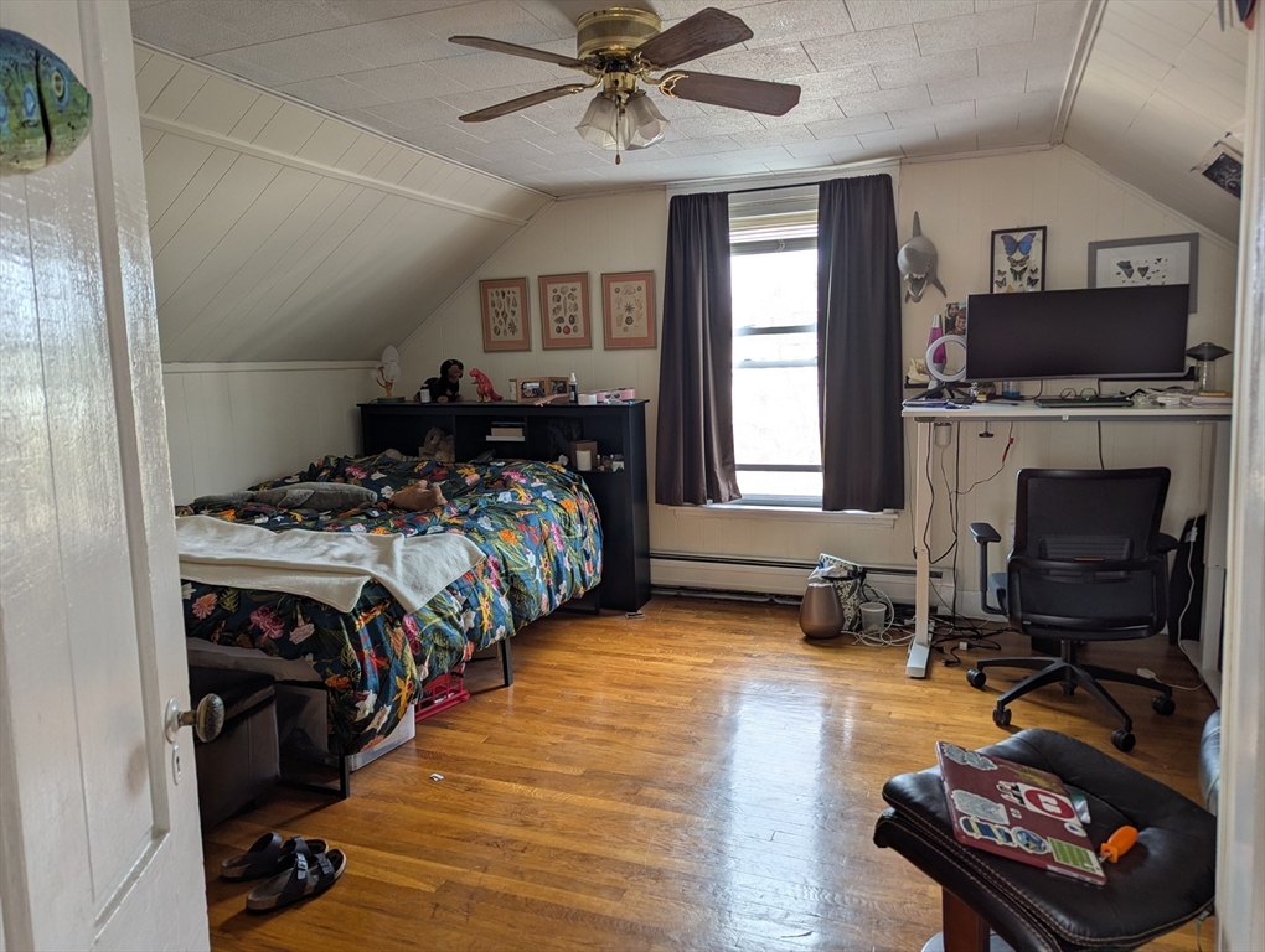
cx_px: 632
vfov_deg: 56.9
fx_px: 878
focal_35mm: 24
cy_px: 476
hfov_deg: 71.5
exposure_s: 1/59.8
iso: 37
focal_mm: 6.81
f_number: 1.85
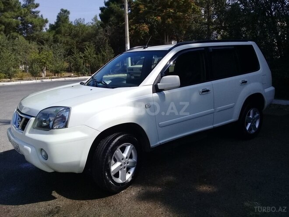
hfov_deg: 58.4
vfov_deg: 45.4
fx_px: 259
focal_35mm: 31
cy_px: 108
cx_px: 144
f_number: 2.2
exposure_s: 1/1613
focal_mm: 3.3
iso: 50
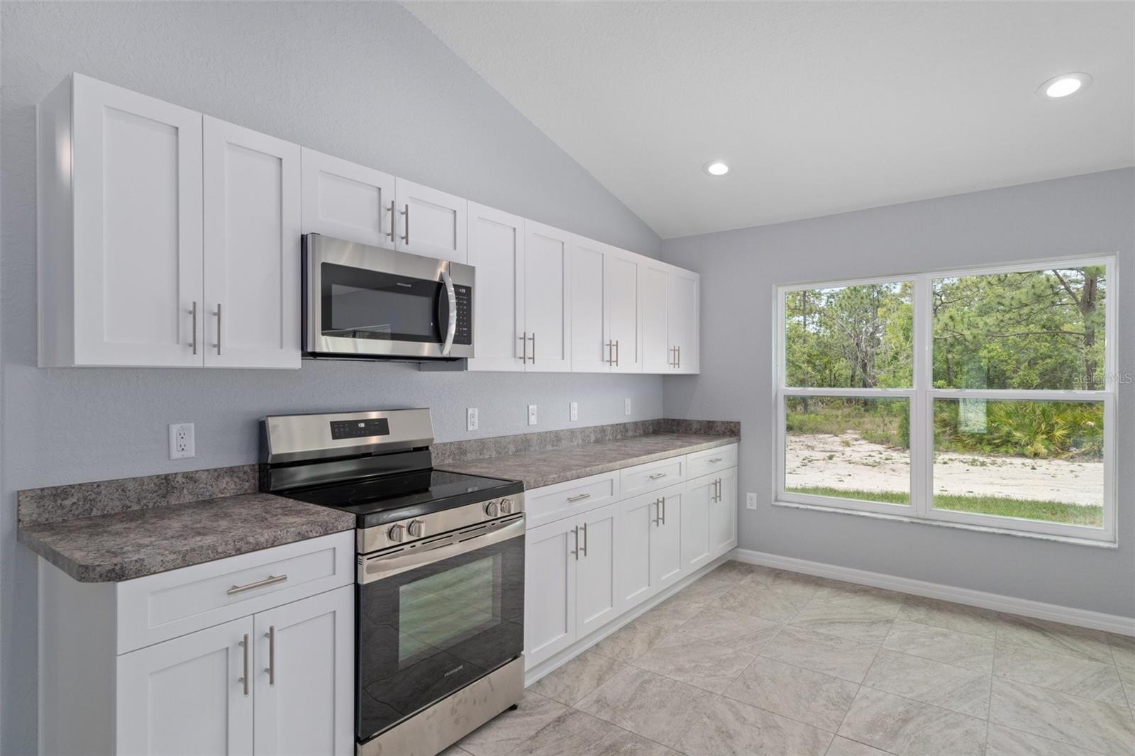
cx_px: 568
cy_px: 378
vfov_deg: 67.4
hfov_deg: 90.0
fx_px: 567
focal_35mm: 18
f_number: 8
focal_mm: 12
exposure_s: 1/2.5
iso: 320
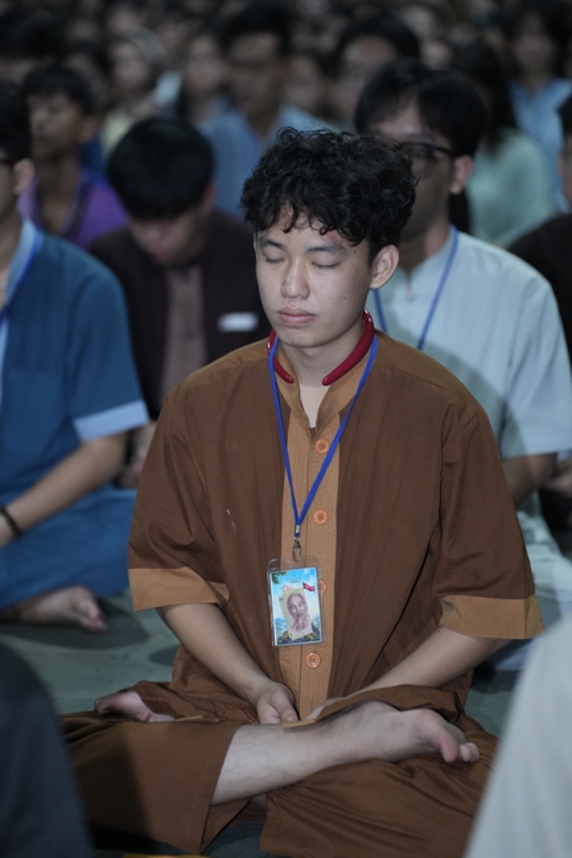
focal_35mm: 139
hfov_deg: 9.9
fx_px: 3314
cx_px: 286
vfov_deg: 14.8
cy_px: 429
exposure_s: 1/125
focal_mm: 139
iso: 4000
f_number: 2.8
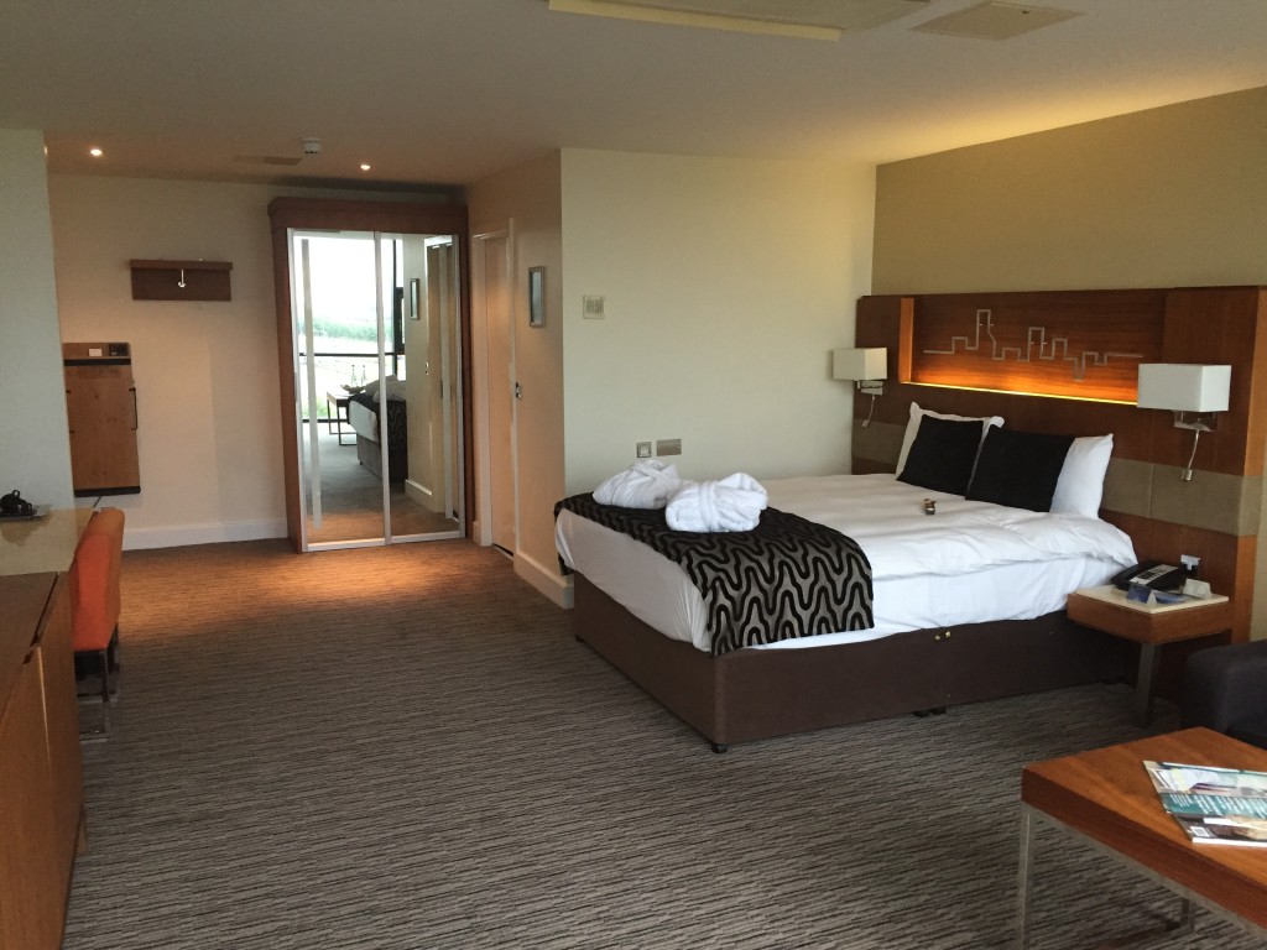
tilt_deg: -9.2
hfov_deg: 61.7
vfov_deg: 48.2
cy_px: 475
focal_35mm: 29
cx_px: 634
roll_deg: -0.2
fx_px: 1061
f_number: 2.2
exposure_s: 1/30
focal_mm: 4.15
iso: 160
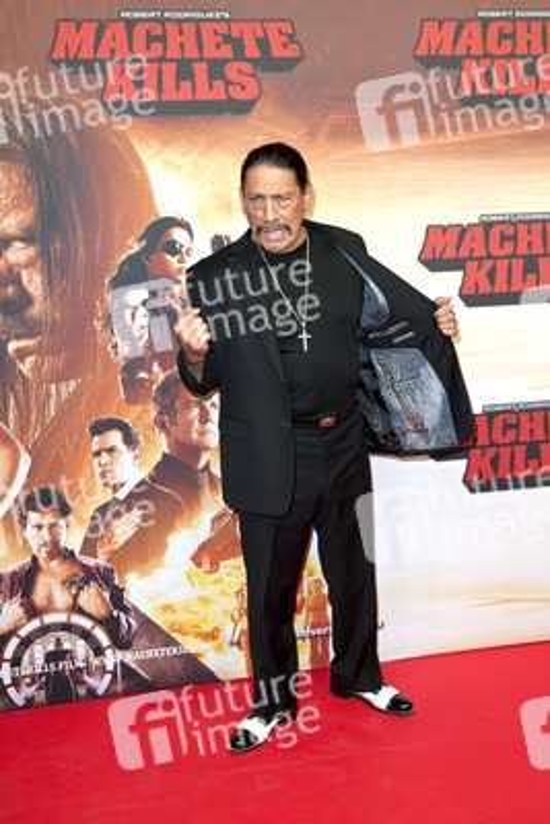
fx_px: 916
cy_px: 412
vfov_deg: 48.4
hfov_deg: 33.4
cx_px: 275
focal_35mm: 40
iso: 800
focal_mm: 40
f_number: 5
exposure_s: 1/250
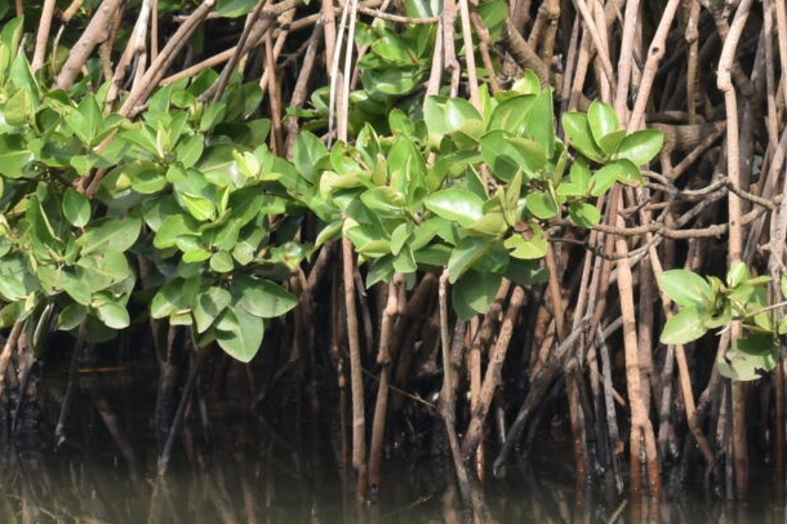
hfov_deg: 4.7
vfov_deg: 3.1
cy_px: -205
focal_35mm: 441
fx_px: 9635
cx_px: 978
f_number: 8
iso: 280
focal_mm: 70
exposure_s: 1/250
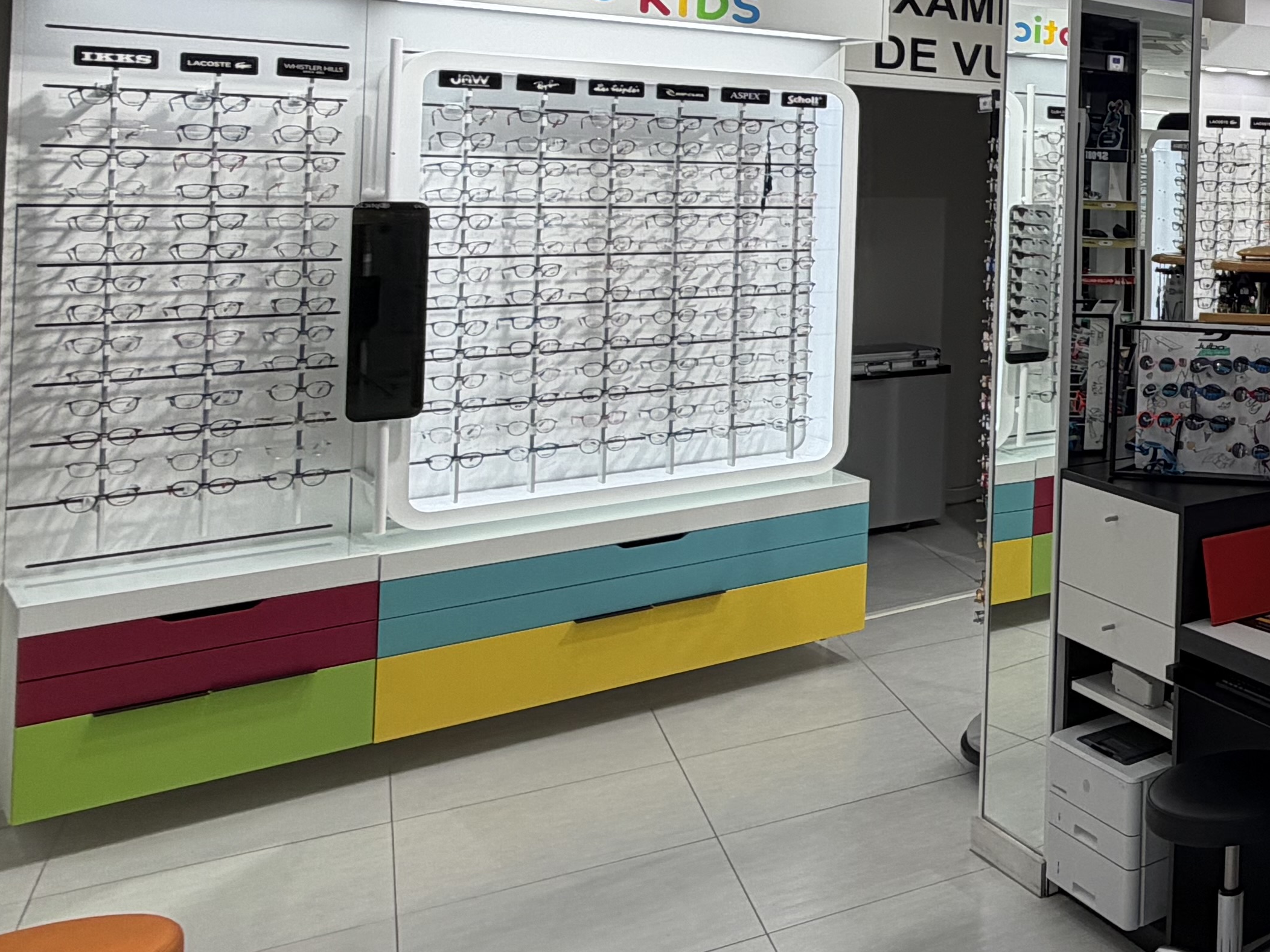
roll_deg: -0.9
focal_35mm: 38
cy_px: 171
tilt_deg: +1.2
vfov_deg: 36.3
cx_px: 1673
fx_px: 1394
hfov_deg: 34.1
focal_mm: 2.22
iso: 25
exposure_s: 1/100
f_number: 2.2
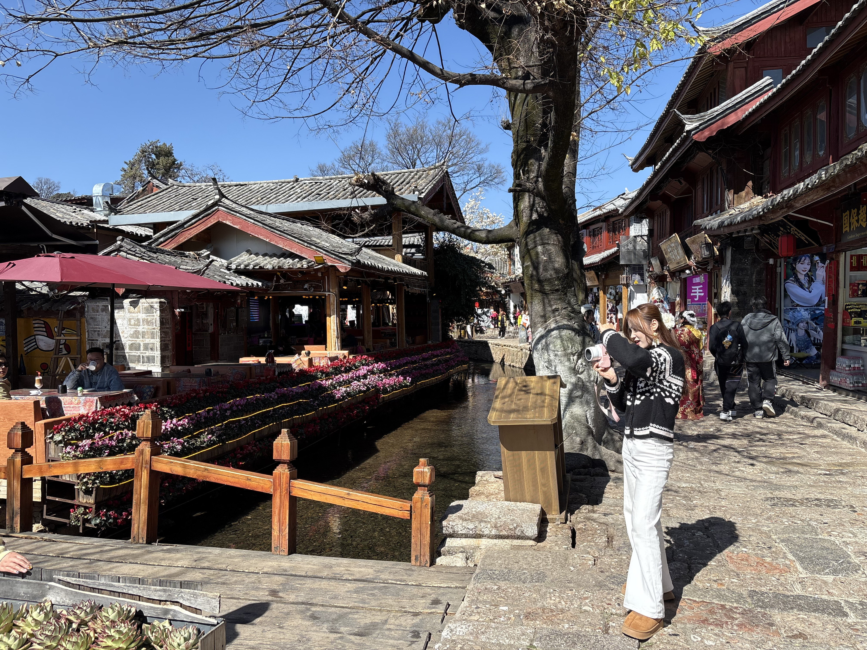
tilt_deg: -0.4
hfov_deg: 67.3
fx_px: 651
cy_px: 325
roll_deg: +0.7
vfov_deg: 53.1
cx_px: 434
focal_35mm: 26
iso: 50
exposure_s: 1/2141
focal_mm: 5.96
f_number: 1.6
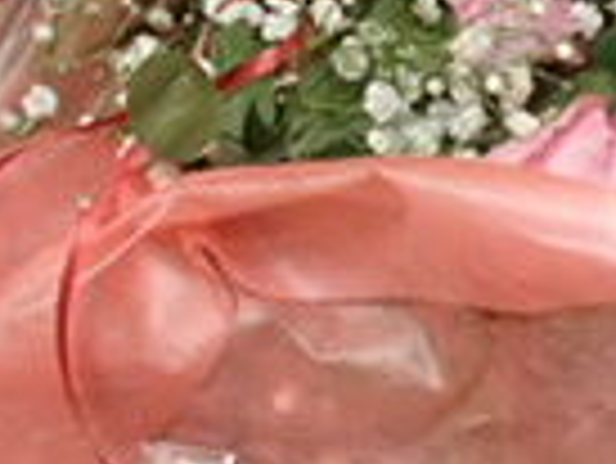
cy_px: -95
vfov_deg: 12.4
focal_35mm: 117
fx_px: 2084
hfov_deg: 16.0
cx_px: -157
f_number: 2
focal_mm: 4.5
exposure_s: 1/50
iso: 800
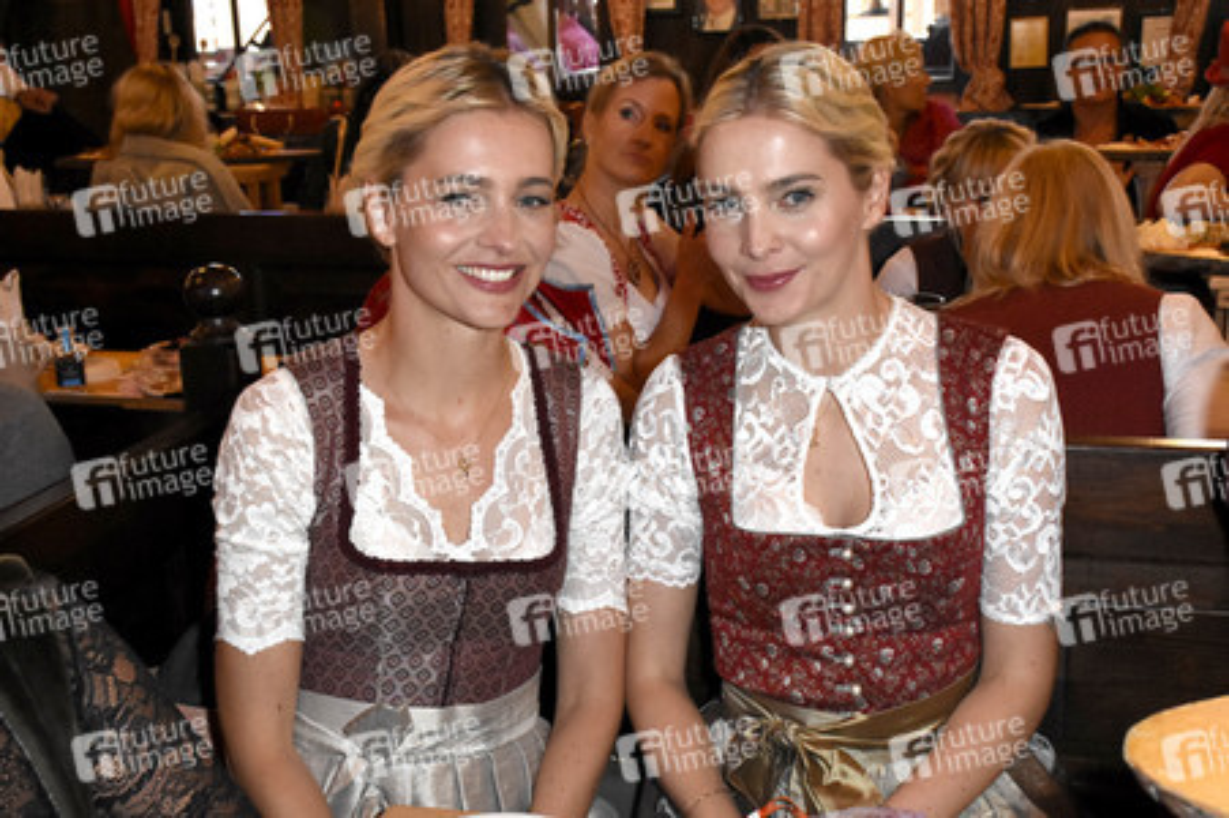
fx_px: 1382
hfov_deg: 48.0
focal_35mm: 40
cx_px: 614
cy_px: 409
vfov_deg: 33.0
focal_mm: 27
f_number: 6.3
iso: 3200
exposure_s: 1/60
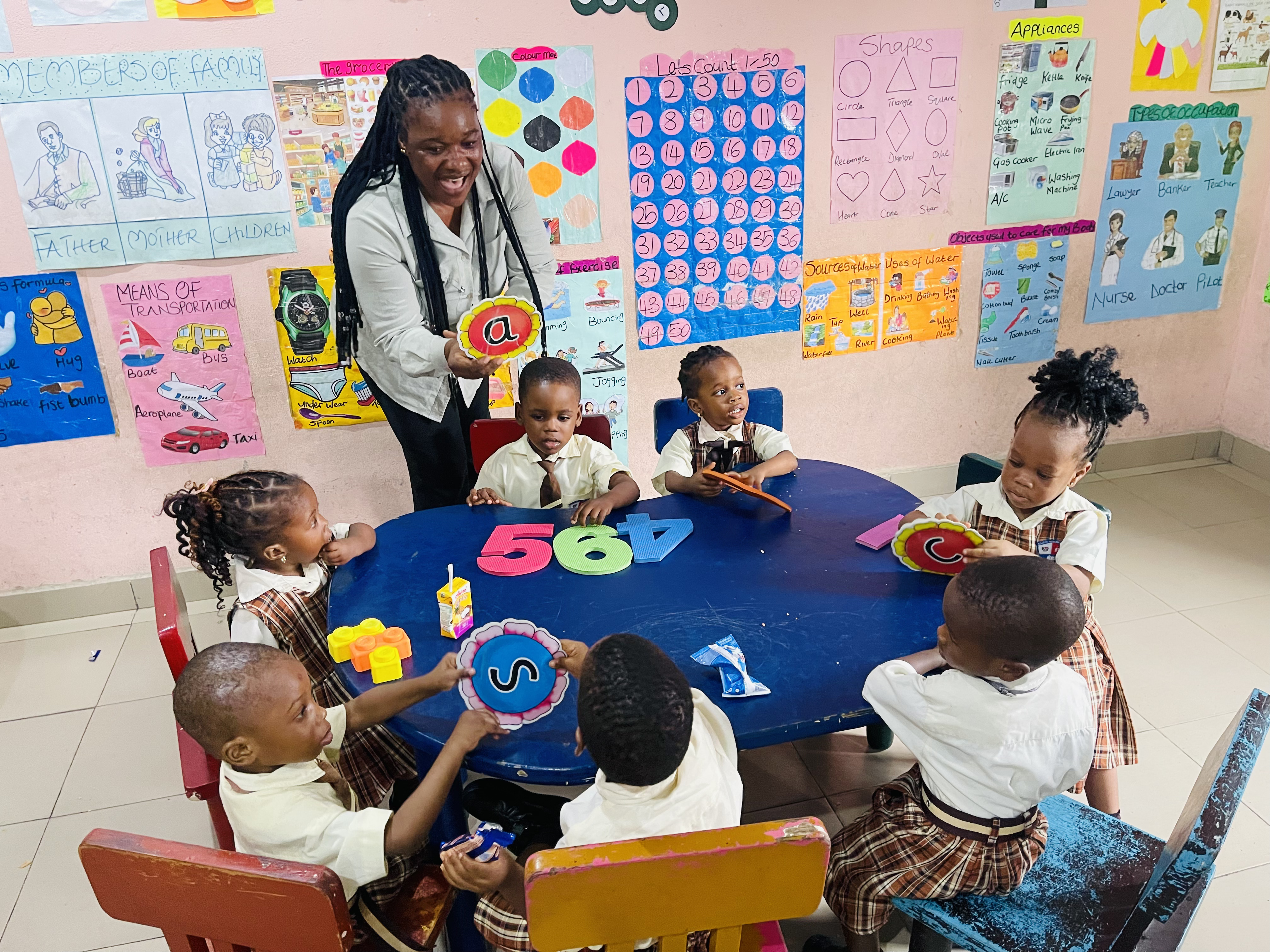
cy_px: 476
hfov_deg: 69.4
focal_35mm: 25
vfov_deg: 54.9
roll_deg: +2.6
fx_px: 917
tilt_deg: -23.1
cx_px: 635
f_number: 1.6
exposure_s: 1/55
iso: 500
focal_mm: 5.1
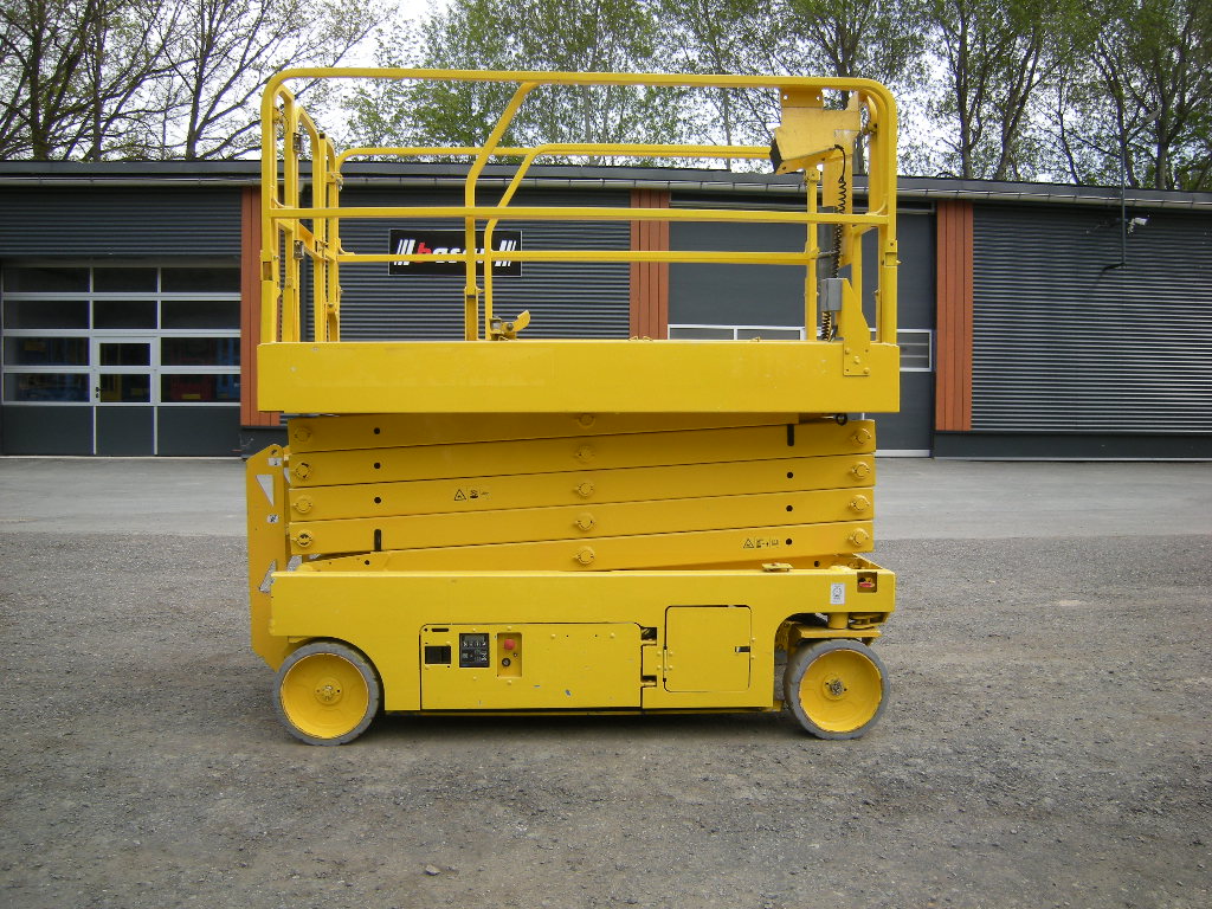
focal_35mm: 28
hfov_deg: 63.4
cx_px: 606
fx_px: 980
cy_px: 454
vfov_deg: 49.7
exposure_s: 1/400
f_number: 2.8
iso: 64
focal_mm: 4.7
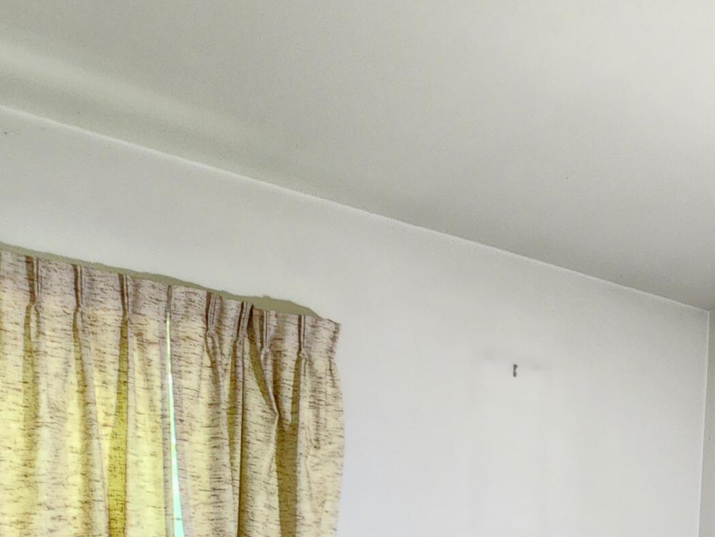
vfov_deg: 31.5
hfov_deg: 45.2
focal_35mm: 37
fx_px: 764
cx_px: 650
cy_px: 666
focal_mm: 2.2
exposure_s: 1/24
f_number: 2.2
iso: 640
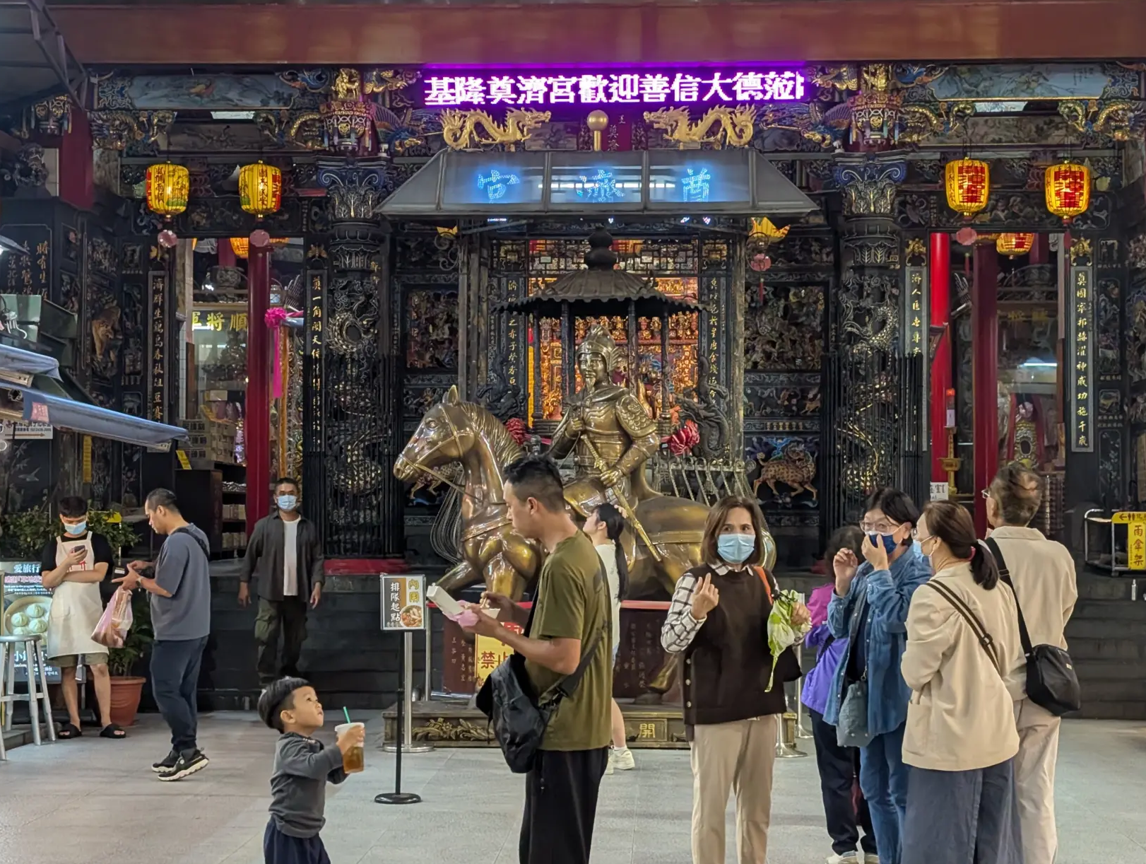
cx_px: 548
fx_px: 1923
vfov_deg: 25.3
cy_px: 415
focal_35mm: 58
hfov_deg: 33.2
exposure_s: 1/120
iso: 152
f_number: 1.68
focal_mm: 6.9
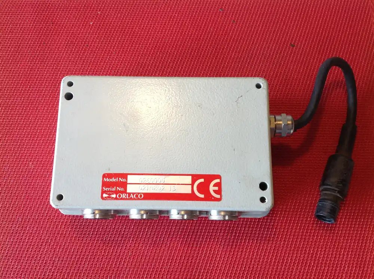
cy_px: 140
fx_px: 377
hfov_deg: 52.7
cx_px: 187
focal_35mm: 35
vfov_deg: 40.6
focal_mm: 4.28
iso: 64
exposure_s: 1/40
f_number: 2.4
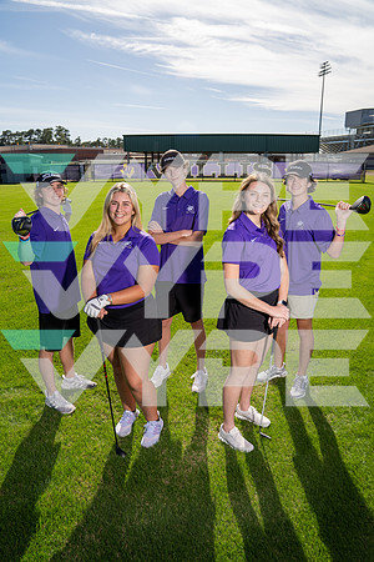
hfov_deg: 53.1
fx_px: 374
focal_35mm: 24
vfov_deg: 73.7
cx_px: 187
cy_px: 281
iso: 100
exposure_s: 1/640
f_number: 4.5
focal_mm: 24
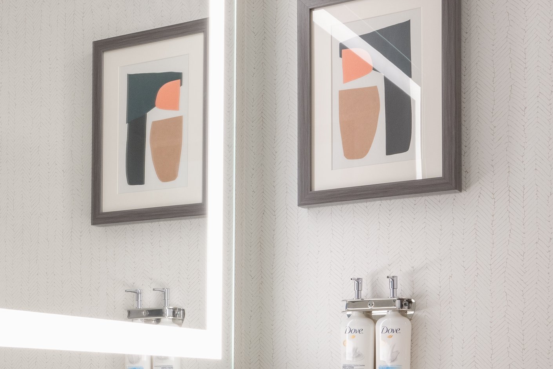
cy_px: 380
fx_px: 983
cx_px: 135
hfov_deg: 30.9
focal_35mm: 64
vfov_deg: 20.5
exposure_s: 1/1.67
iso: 160
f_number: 14
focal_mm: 20
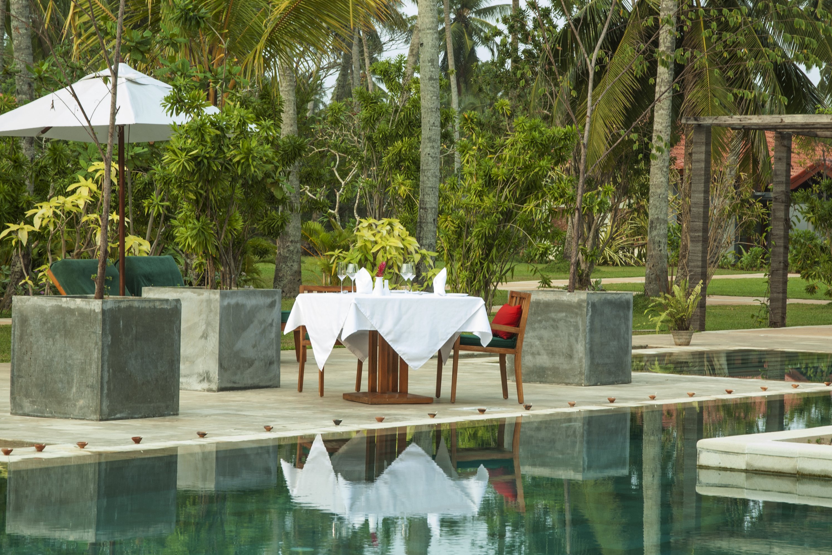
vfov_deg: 12.9
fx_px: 2450
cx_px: 419
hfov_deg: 19.3
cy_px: 277
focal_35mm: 106
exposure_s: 1/20
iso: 200
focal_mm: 70
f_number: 11
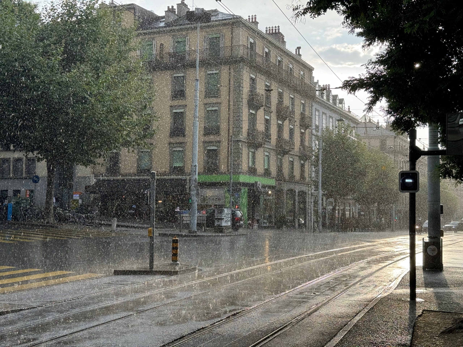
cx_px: 232
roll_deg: -1.0
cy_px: 174
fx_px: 642
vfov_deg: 30.3
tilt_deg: +2.9
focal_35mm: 48
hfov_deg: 39.7
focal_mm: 6.76
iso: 64
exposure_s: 1/582
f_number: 1.78
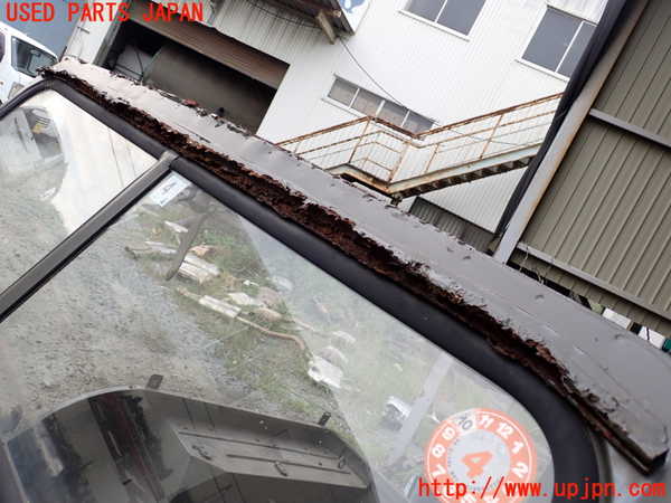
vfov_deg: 46.8
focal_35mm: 30
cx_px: 336
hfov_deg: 60.0
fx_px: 582
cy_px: 252
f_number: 3.2
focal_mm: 5.4
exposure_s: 1/200
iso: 100
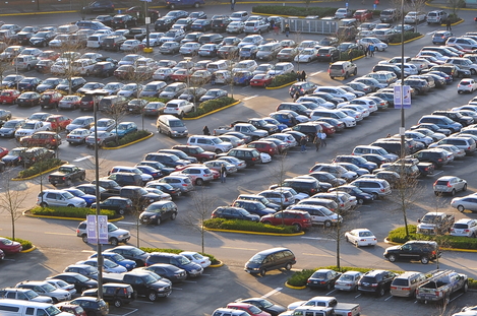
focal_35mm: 224
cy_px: 212
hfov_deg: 9.2
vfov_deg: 6.1
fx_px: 2963
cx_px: 336
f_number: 7.1
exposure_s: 1/80
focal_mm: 70
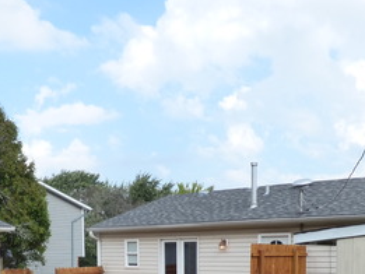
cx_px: 175
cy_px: 301
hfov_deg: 38.9
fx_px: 517
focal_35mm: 49
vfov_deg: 27.2
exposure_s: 1/800
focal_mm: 3.58
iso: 200
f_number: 3.2
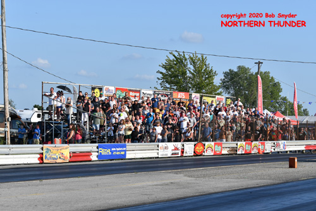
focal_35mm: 105
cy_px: 106
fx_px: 922
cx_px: 158
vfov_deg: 13.1
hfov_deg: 19.4
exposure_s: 1/1000
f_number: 5.6
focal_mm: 70
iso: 160
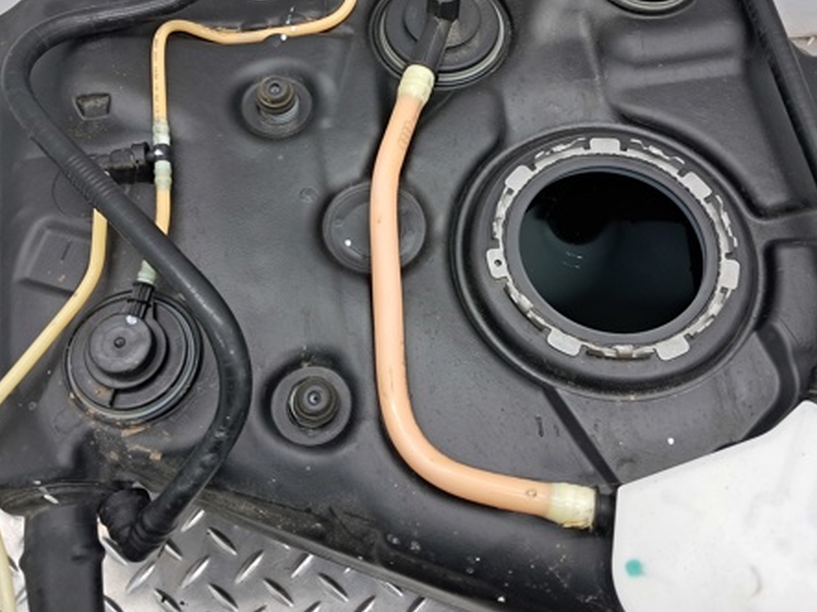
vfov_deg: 36.5
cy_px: 215
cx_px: 404
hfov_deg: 47.9
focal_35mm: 39
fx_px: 920
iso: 125
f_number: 1.8
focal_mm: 4
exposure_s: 1/50
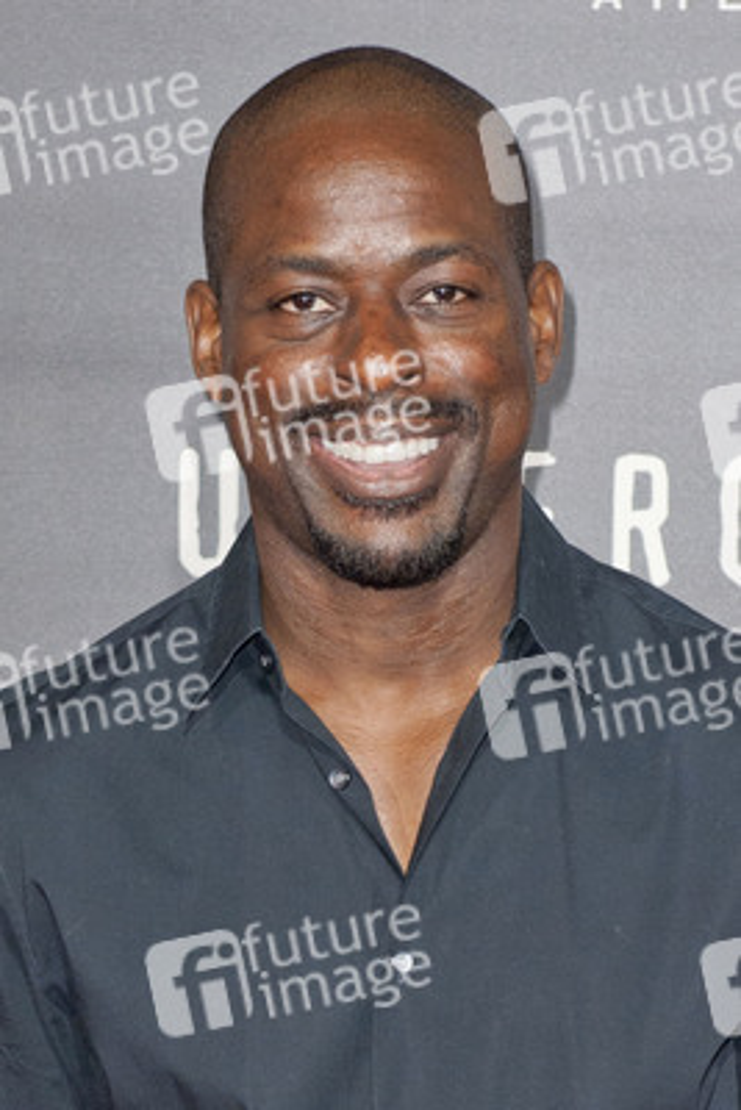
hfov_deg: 20.6
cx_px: 370
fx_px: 2036
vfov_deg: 30.5
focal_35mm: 66
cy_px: 555
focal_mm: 66
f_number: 4.5
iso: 800
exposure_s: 1/400
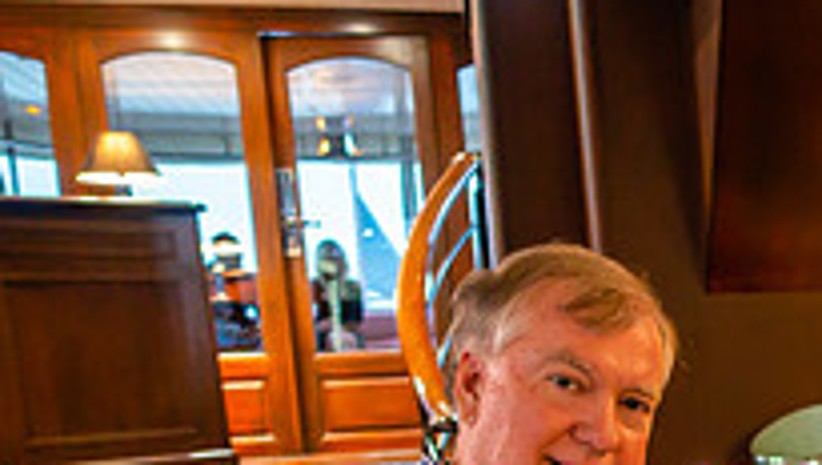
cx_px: 1059
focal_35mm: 71
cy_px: 591
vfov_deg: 16.2
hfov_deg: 25.7
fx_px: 1550
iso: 1000
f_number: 1.8
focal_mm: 8.8
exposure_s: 1/15
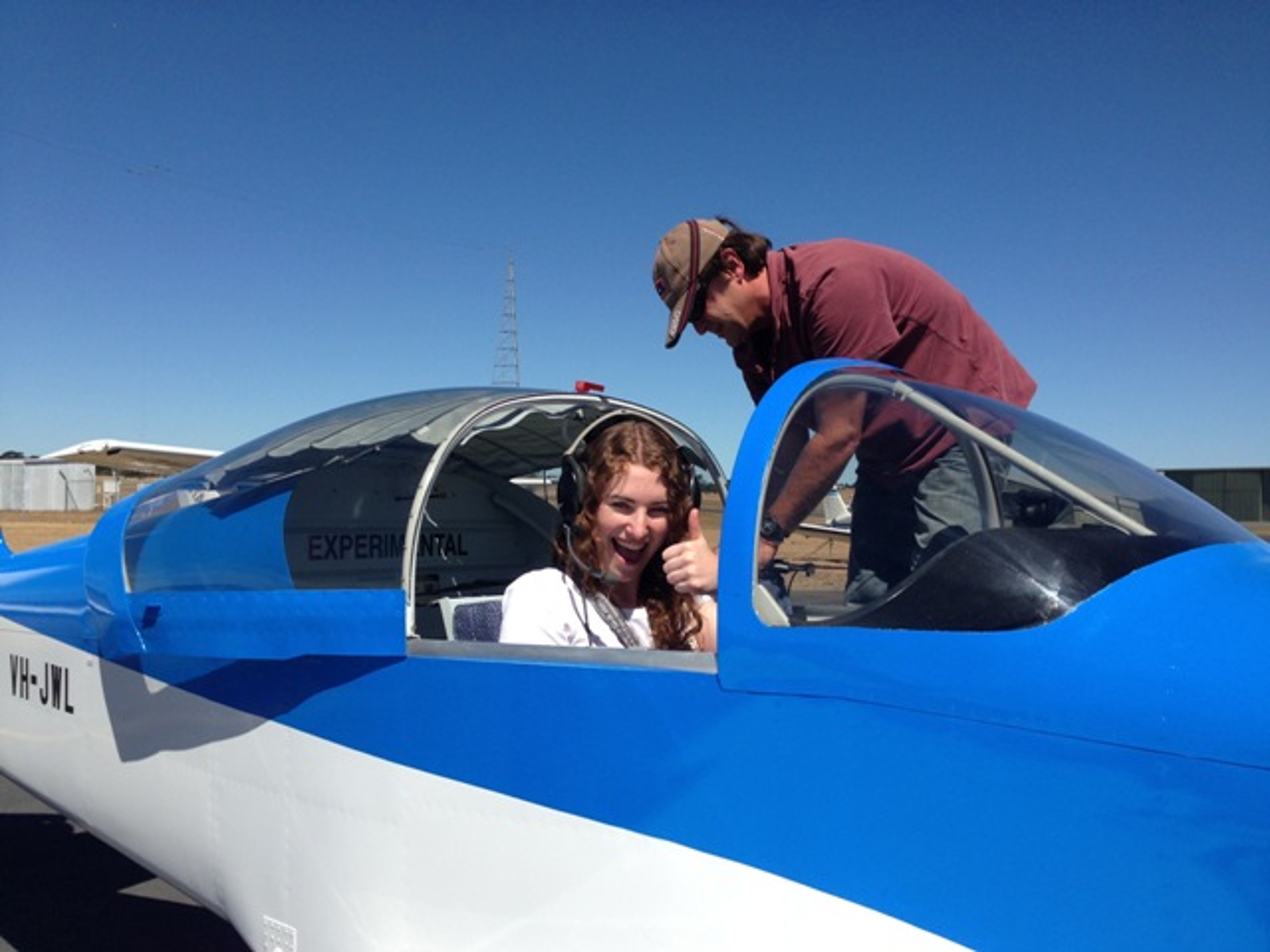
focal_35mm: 33
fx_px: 1211
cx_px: 635
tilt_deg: +0.7
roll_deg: -2.9
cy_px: 476
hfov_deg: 55.4
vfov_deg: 42.9
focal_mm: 4.12
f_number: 2.4
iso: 50
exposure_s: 1/2262
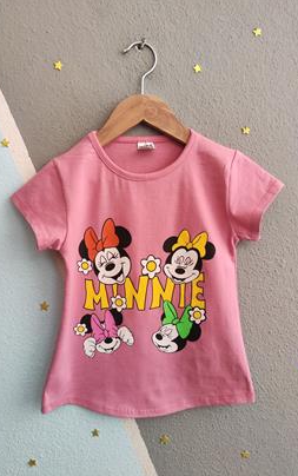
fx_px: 337
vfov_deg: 70.4
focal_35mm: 26
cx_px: 131
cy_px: 239
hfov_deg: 47.6
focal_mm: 5.59
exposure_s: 1/100
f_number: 1.88
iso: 202
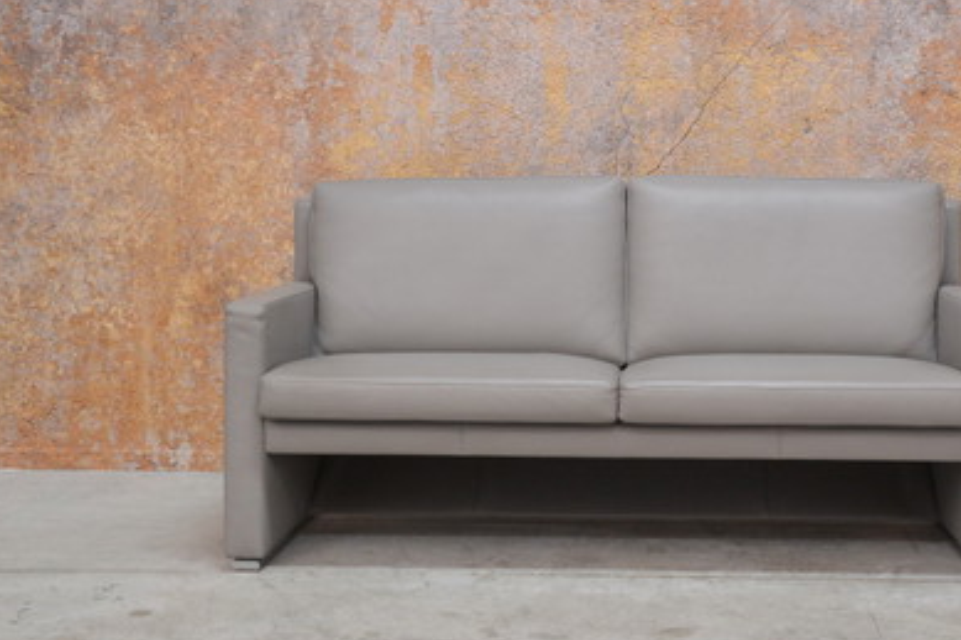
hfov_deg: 36.6
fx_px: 1441
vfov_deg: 25.0
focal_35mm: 54
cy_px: 327
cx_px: 610
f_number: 6.3
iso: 400
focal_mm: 15.3
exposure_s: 1/5
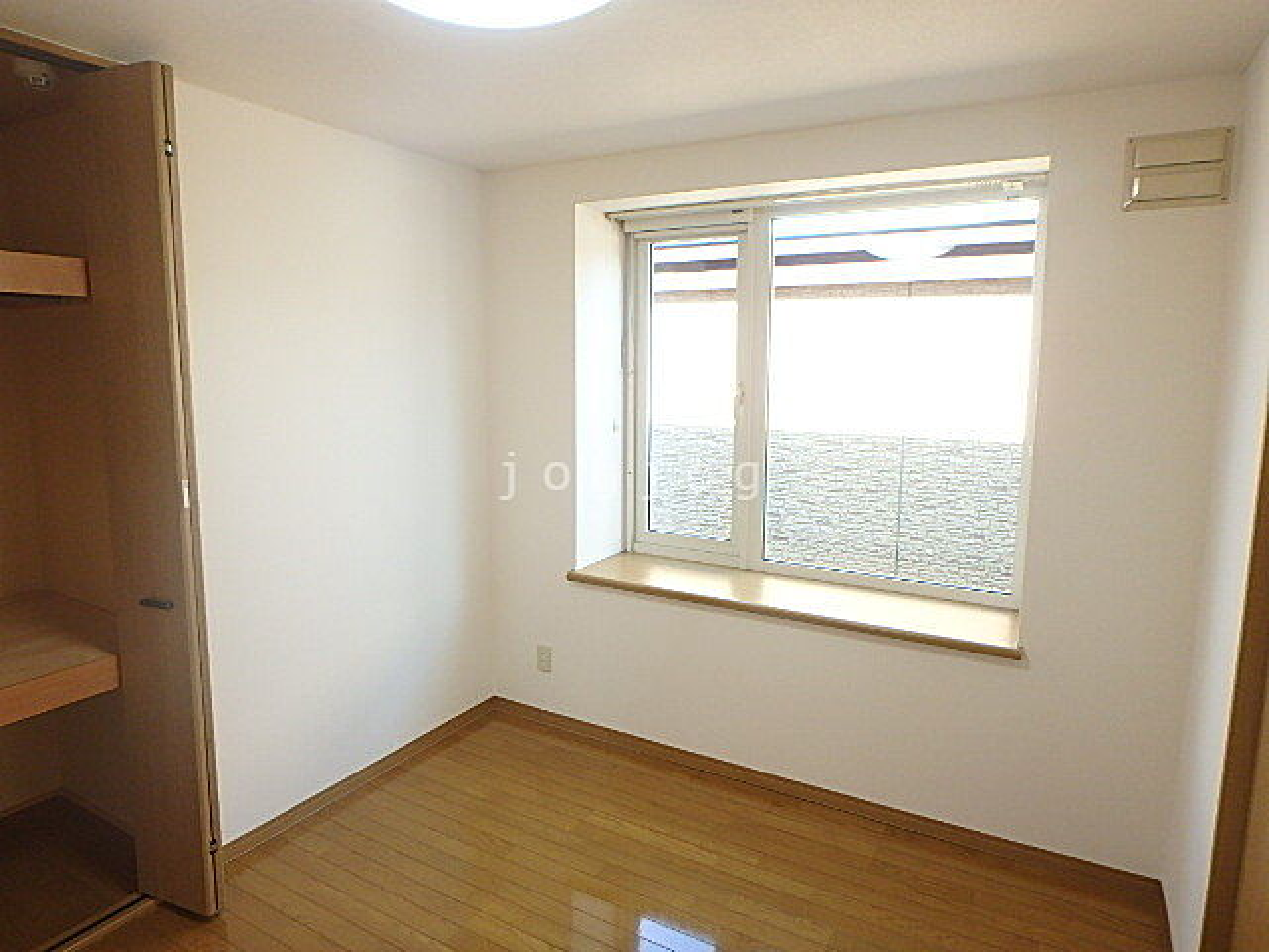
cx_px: 634
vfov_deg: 63.4
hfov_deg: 79.0
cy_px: 476
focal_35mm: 21
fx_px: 770
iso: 200
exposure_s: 1/60
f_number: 3.5
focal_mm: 3.7
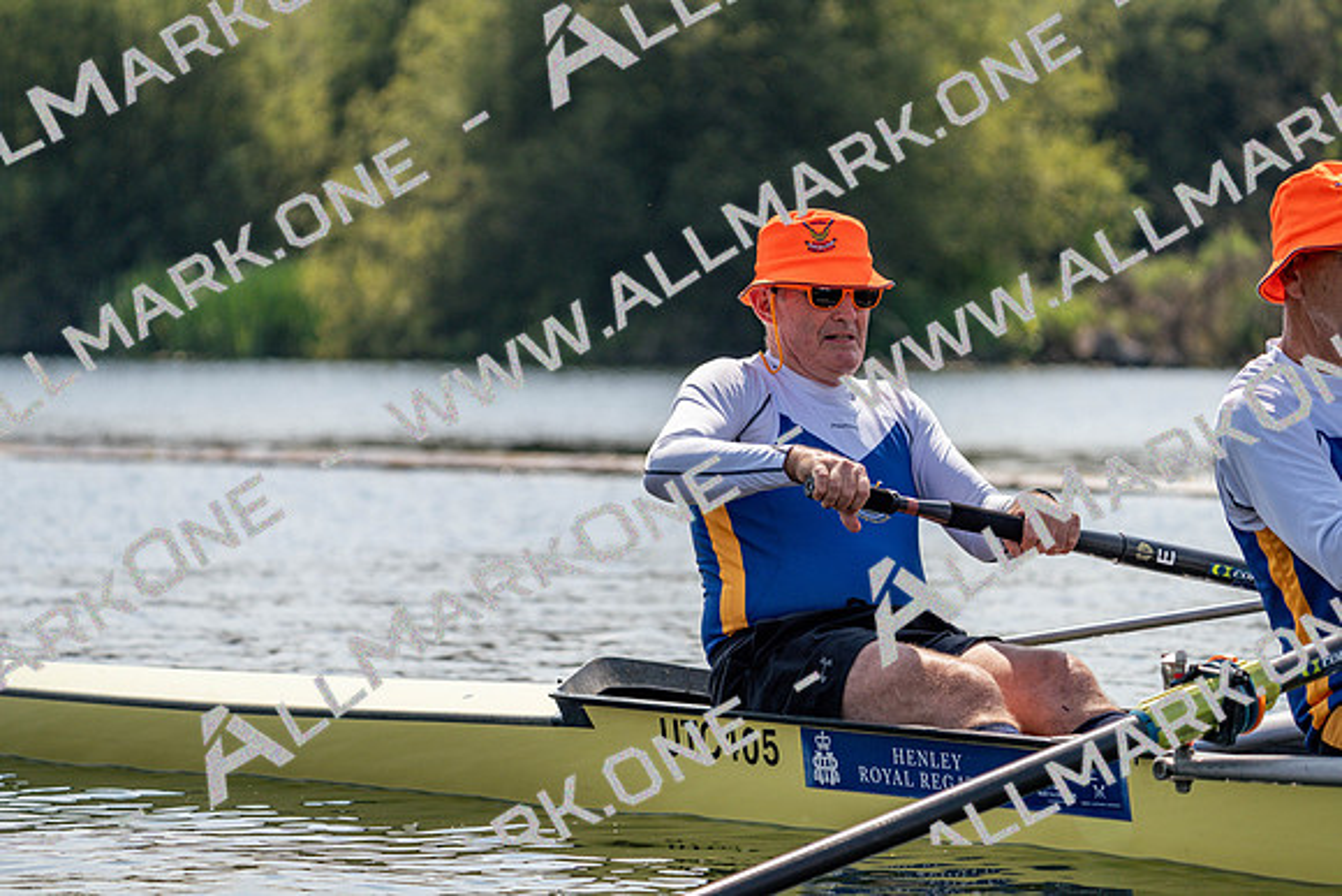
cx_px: 671
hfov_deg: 10.3
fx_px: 7457
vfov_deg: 6.9
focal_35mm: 200
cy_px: 448
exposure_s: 1/1600
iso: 160
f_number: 5.6
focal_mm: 200
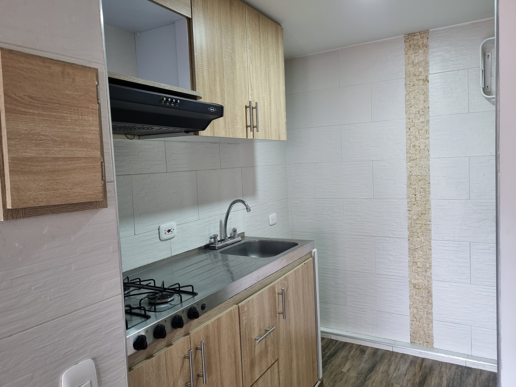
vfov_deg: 53.1
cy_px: 194
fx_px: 388
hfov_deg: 67.3
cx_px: 258
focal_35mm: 26
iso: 250
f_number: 1.8
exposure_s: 1/60
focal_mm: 5.4
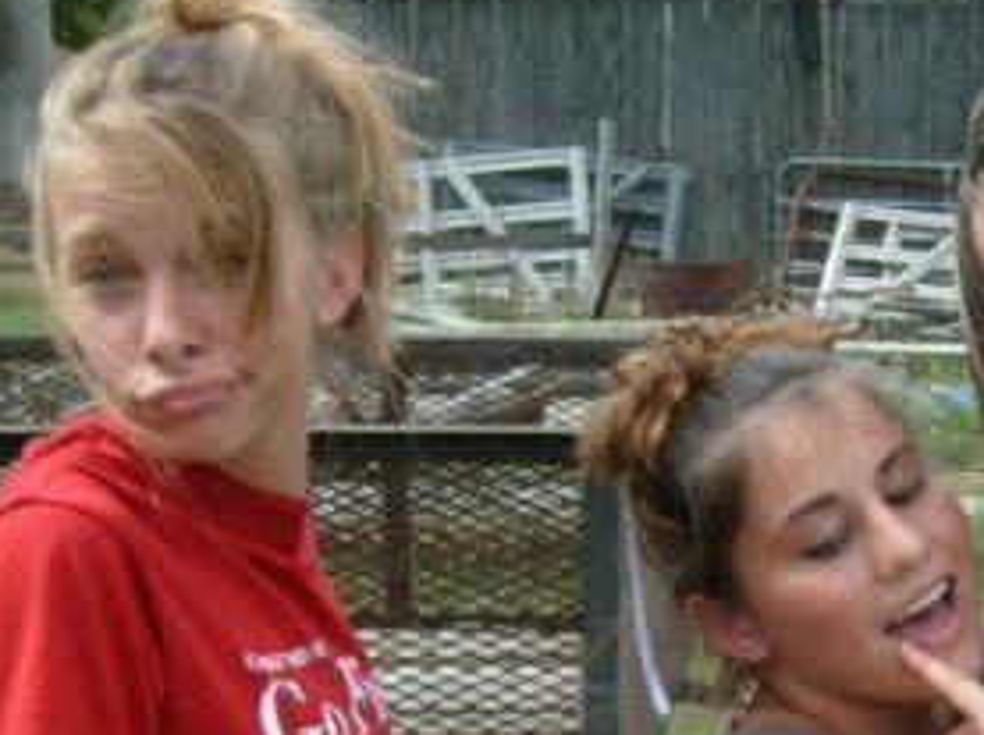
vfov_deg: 17.8
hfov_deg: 23.5
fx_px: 2300
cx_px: 902
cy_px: 714
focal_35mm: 81
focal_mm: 5.8
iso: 80
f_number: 7.1
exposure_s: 1/125
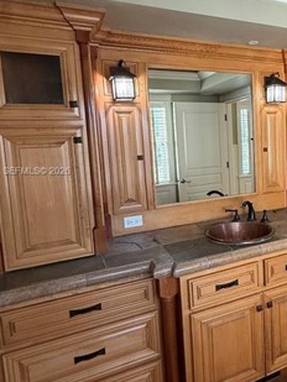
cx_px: 245
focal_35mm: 29
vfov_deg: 61.5
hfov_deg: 44.9
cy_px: 172
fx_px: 320
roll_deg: +1.3
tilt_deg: -5.8
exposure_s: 1/120
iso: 250
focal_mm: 2.22
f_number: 2.2
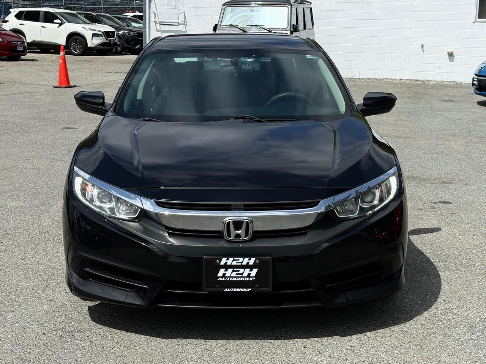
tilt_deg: -8.6
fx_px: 674
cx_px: 243
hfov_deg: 39.7
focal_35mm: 48
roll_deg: -1.4
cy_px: 182
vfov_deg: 30.3
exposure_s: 1/7874
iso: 80
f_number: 1.78
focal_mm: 6.76
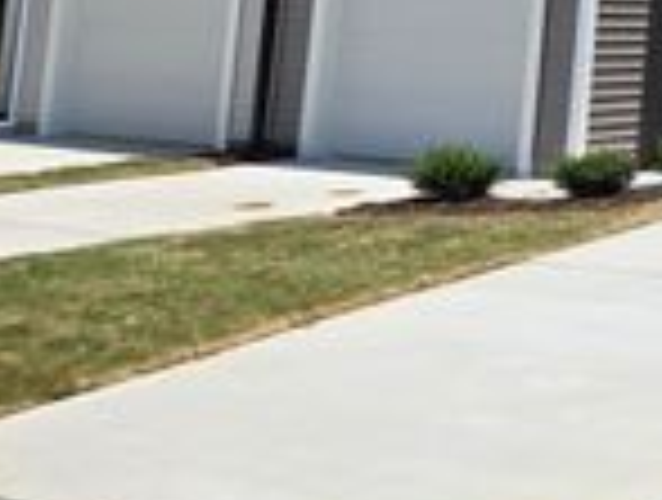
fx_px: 1495
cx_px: 1108
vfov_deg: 17.6
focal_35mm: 78
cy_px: -173
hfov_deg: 19.9
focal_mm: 5.4
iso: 25
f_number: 1.8
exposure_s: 1/2476
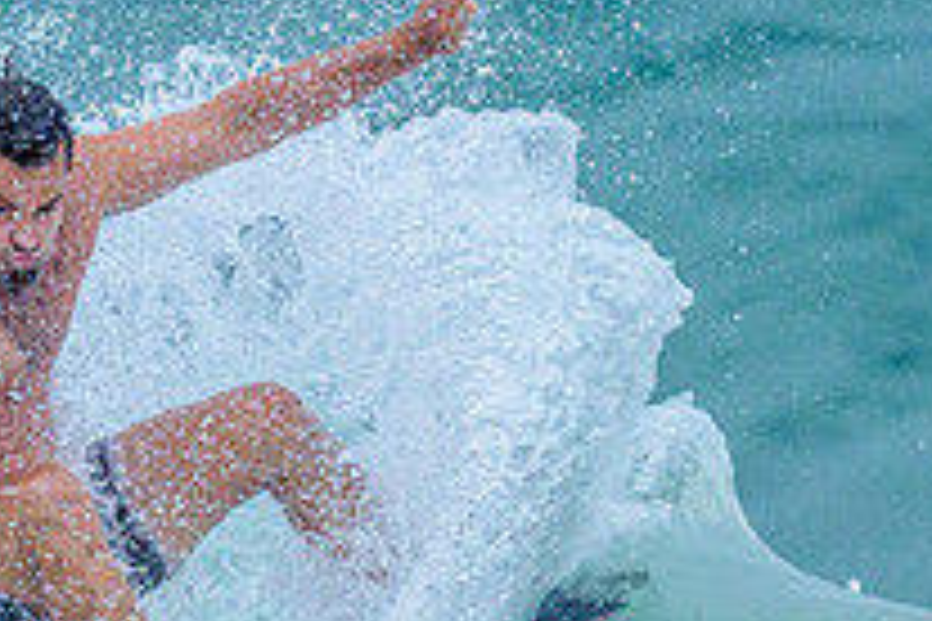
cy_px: 542
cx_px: 440
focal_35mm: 3002
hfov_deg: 0.7
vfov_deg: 0.5
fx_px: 77712
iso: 800
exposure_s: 1/3200
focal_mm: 800
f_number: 6.3
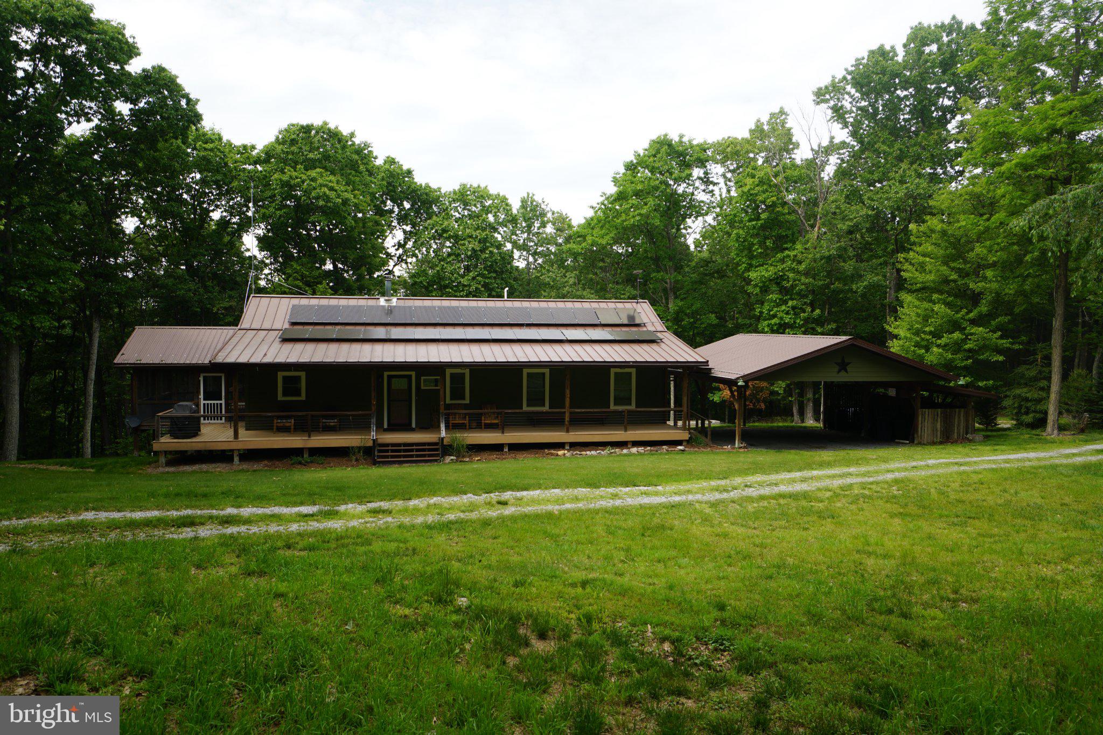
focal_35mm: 26
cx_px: 552
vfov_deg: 50.4
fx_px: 781
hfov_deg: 70.4
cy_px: 368
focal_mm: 17
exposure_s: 1/80
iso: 100
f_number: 8
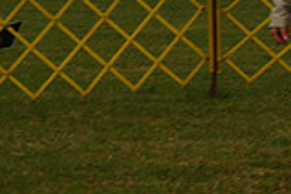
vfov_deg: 3.4
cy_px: 47
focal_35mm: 406
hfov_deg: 5.1
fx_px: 3282
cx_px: 344
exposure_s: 1/125
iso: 400
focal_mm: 74
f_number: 16
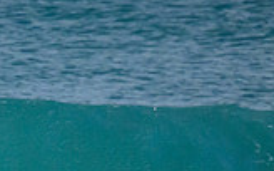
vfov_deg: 0.5
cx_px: -172
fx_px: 21551
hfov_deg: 0.7
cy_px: 311
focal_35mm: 2890
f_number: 11
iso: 5600
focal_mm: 800
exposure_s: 1/2500
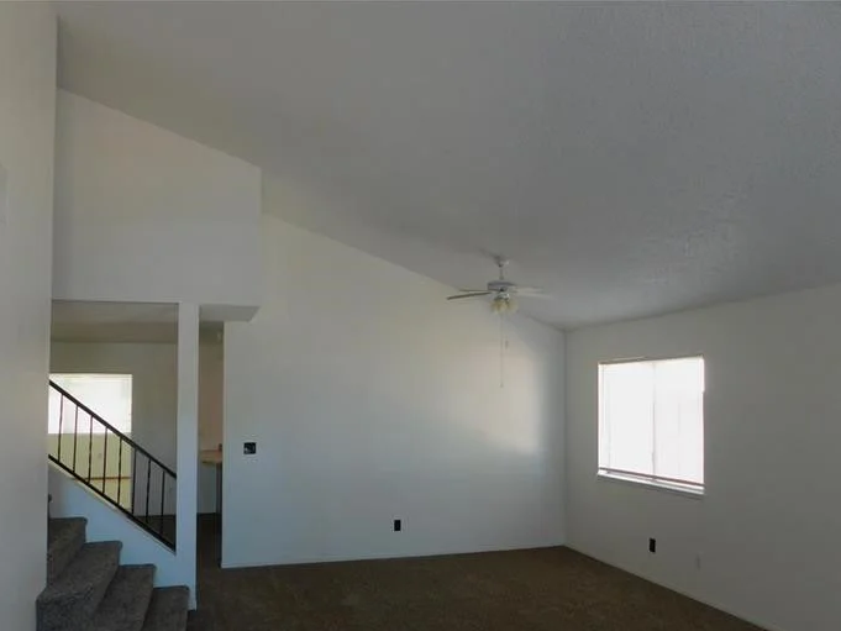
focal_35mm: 27
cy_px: 369
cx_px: 390
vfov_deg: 51.1
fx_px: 656
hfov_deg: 65.2
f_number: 3
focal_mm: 4
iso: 160
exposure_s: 1/30
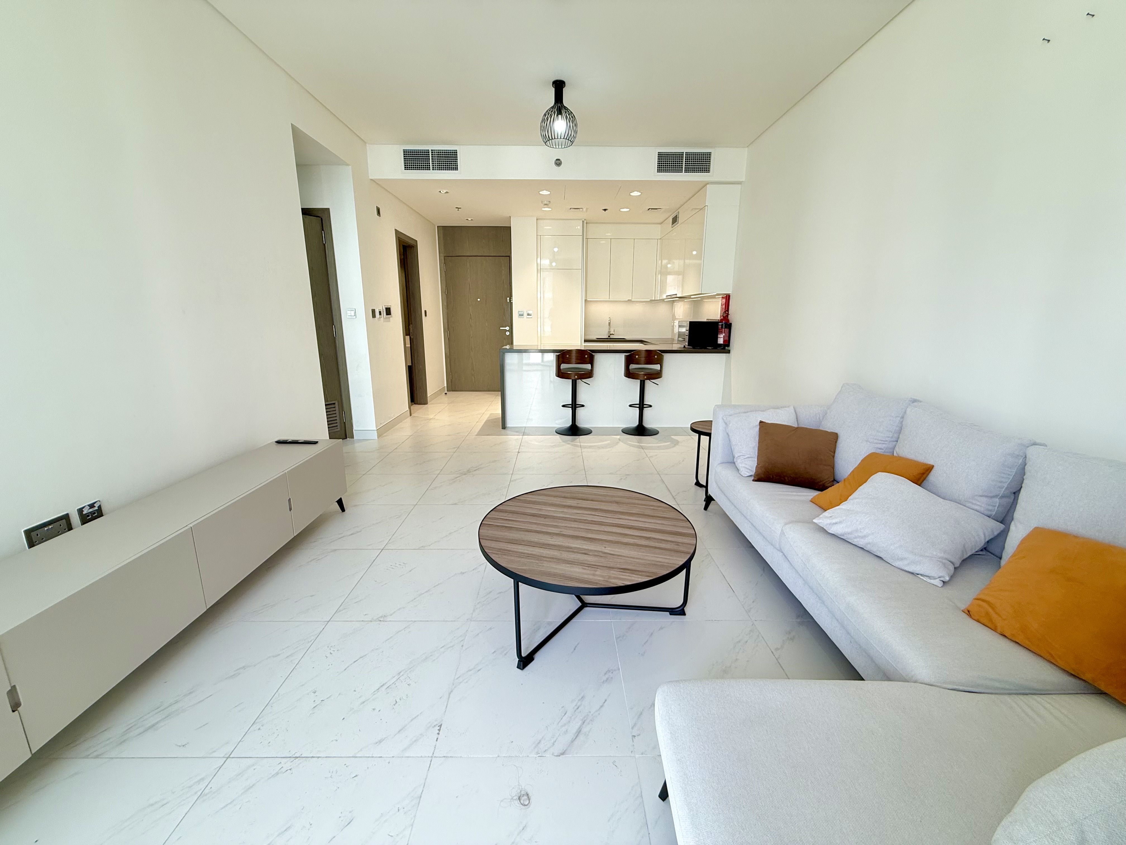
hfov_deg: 102.1
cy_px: 422
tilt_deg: -12.4
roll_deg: -0.2
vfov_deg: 85.7
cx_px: 563
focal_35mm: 14
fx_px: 455
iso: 100
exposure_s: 1/100
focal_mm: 2.22
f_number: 2.2
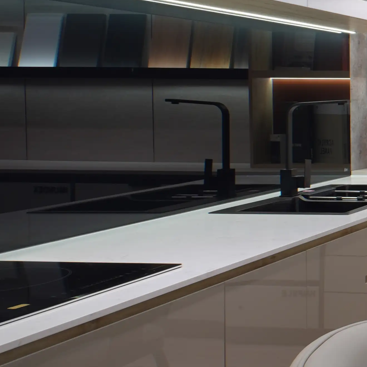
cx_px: 732
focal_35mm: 58
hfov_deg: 18.8
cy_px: 123
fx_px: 696
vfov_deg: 29.4
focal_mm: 10
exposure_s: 1/5
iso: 100
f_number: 7.1
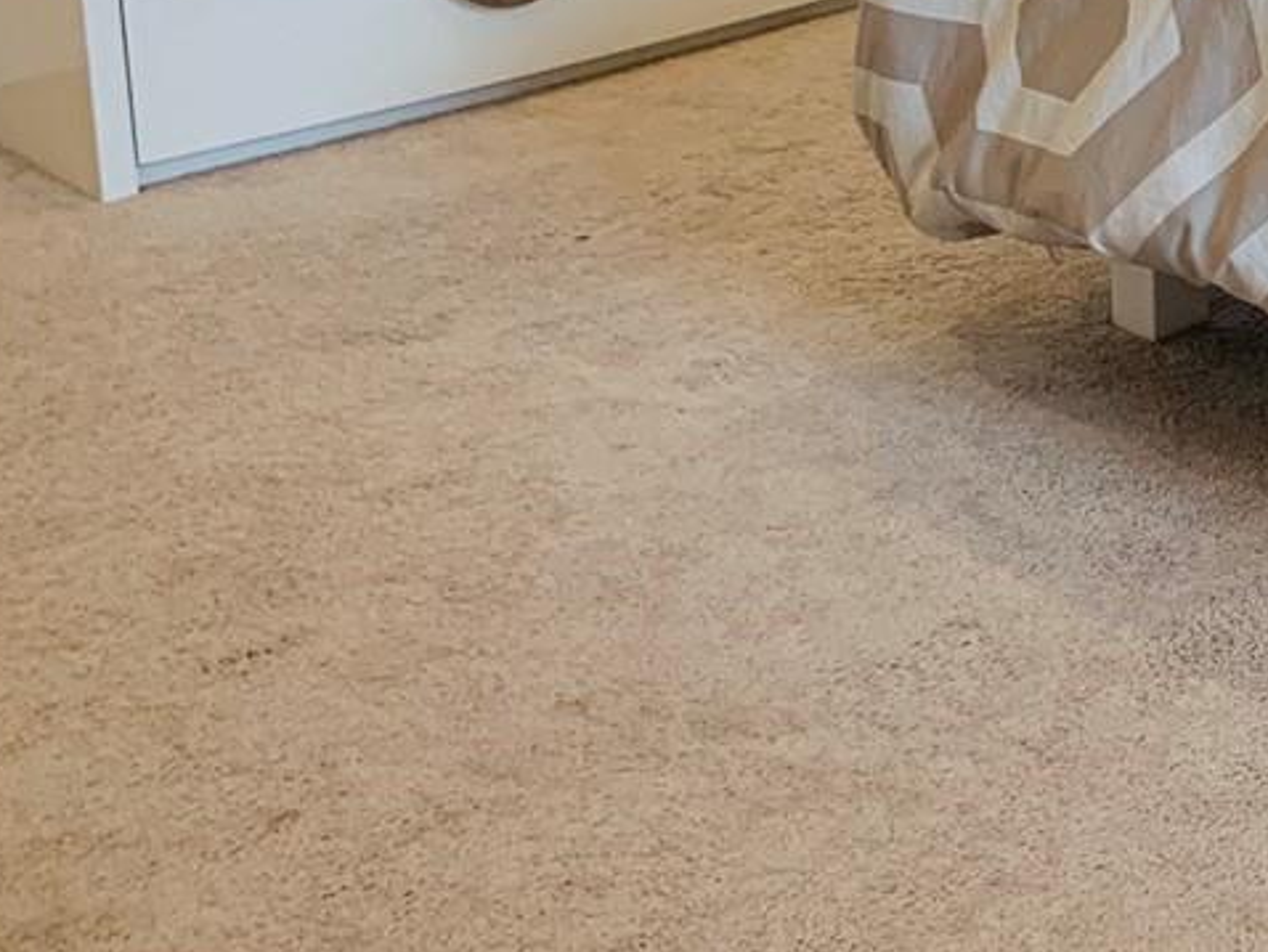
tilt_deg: -12.0
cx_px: 1997
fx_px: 3188
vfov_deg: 15.9
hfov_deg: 19.2
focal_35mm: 87
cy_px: -358
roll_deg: -1.3
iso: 80
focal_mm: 4.25
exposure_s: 1/120
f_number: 1.8
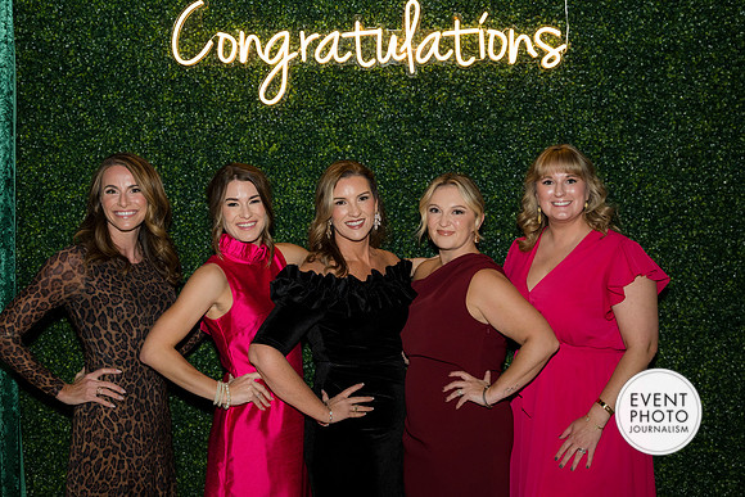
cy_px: 248
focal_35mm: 46
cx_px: 372
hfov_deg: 42.7
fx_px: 952
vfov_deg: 29.3
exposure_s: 1/160
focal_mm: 46
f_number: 5
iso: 800
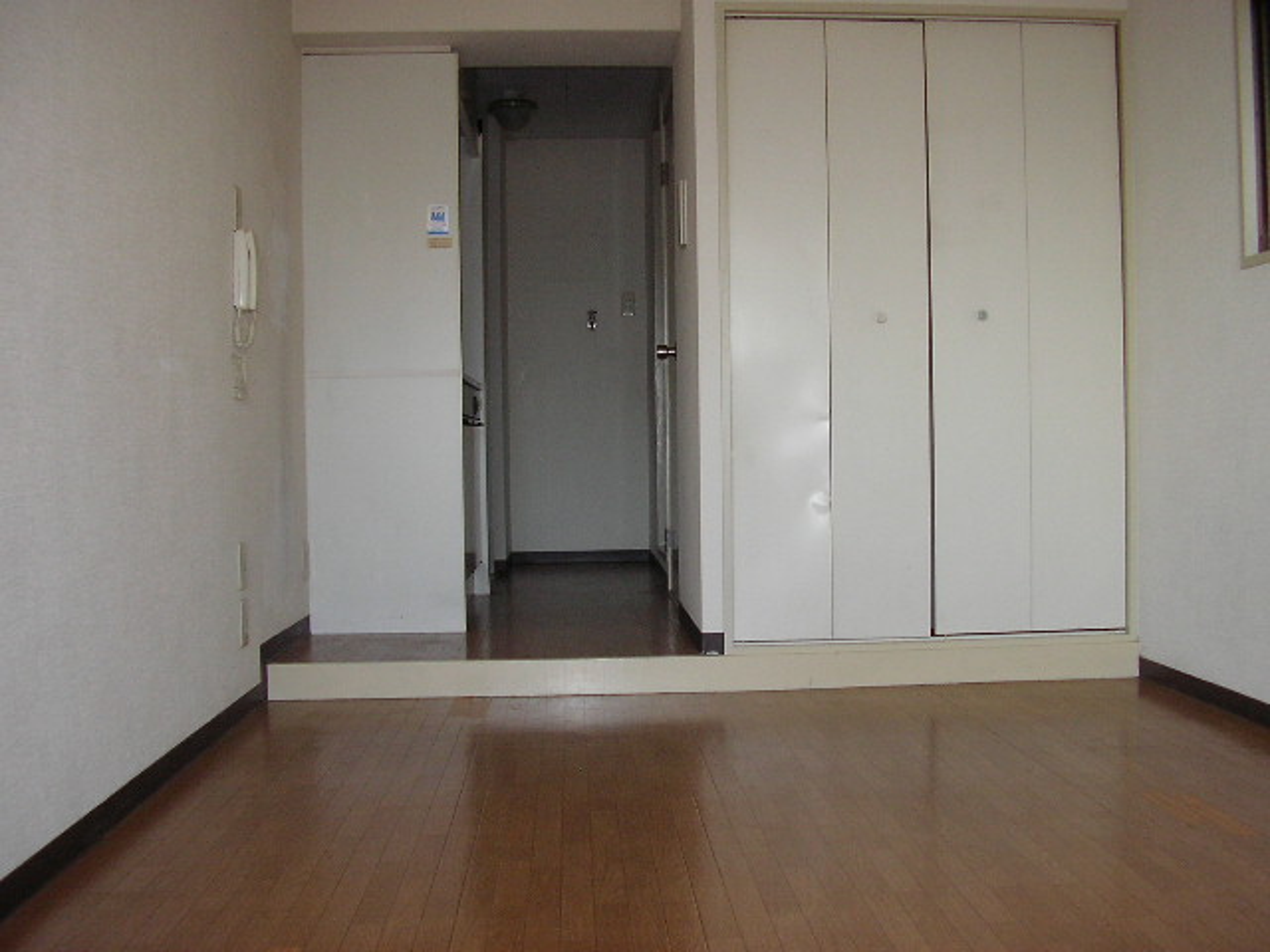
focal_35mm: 38
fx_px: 1394
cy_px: 476
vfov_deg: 37.7
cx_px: 635
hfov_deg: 49.0
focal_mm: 5.8
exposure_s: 1/30
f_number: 2.9
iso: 100
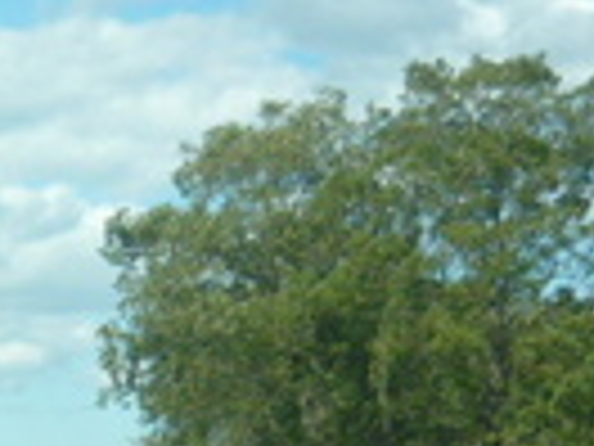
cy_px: 583
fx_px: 2454
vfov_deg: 10.2
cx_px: -279
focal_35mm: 143
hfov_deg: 13.1
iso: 100
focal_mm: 5.5
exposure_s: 1/160
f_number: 8
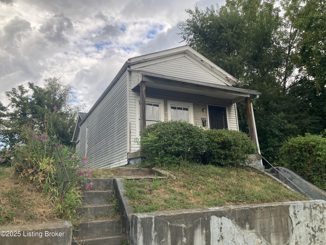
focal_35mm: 28
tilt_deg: +15.1
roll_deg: +1.6
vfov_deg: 49.7
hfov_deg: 63.4
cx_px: 163
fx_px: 264
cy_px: 122
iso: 20
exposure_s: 1/316
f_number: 1.8
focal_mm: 3.99
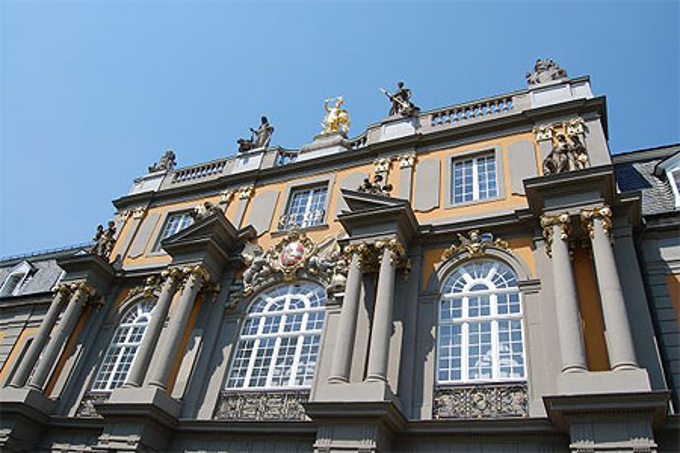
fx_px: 510
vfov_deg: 47.9
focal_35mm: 27
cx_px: 340
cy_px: 226
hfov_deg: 67.4
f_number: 8
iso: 200
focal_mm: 18
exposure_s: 1/500
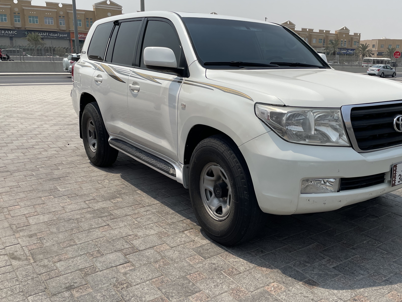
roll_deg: -1.7
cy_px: 156
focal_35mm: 33
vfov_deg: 42.9
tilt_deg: -14.0
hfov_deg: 54.7
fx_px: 383
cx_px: 253
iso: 32
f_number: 1.6
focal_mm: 4.2
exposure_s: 1/5814
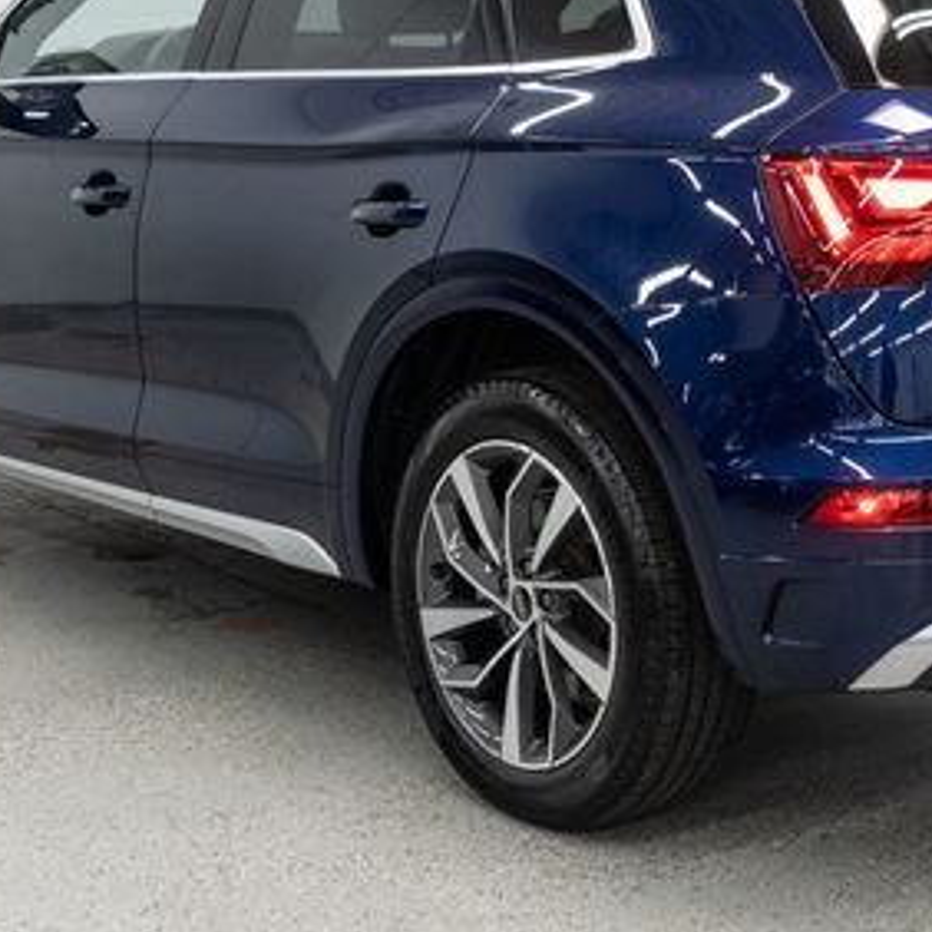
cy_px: 372
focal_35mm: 81
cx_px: 641
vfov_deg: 21.4
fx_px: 2467
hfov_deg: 21.3
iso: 200
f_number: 3.2
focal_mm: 28
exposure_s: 1/40
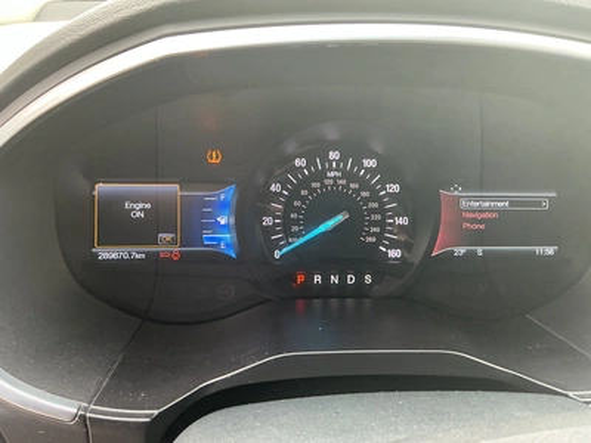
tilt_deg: -26.1
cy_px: 222
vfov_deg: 49.7
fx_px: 478
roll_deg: -2.6
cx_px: 296
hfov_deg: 63.4
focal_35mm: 28
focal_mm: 3
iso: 125
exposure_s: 1/60
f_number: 1.8
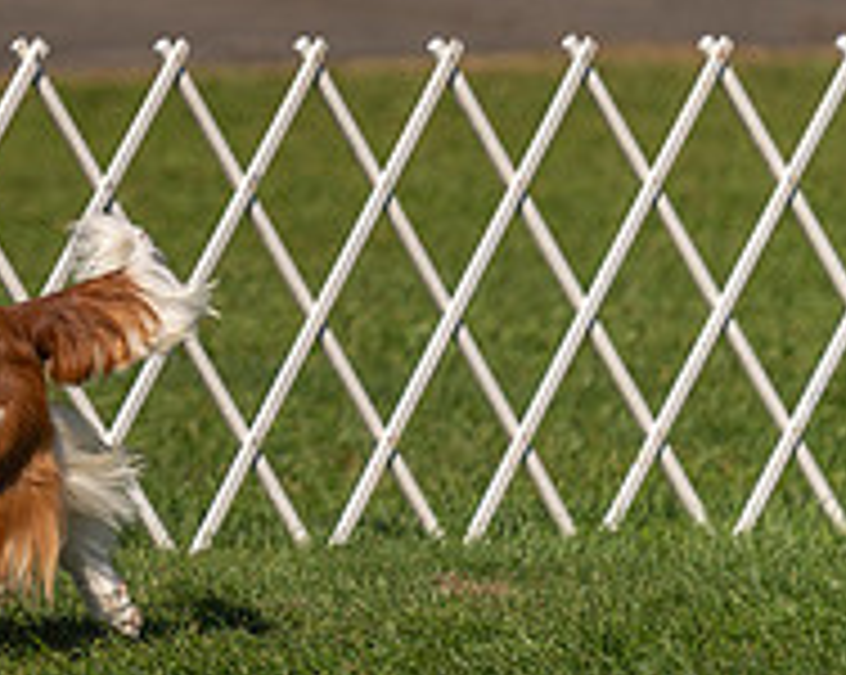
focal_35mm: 674
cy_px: 0
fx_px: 16858
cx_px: -205
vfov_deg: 2.3
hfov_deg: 2.9
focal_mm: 200
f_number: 3.2
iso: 200
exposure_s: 1/3200
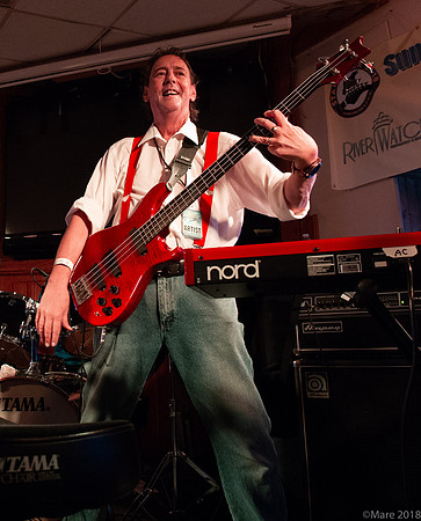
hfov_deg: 37.5
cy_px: 235
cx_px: 34
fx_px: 572
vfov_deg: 49.0
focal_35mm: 37
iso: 6400
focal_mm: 24
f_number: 6.3
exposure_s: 1/60
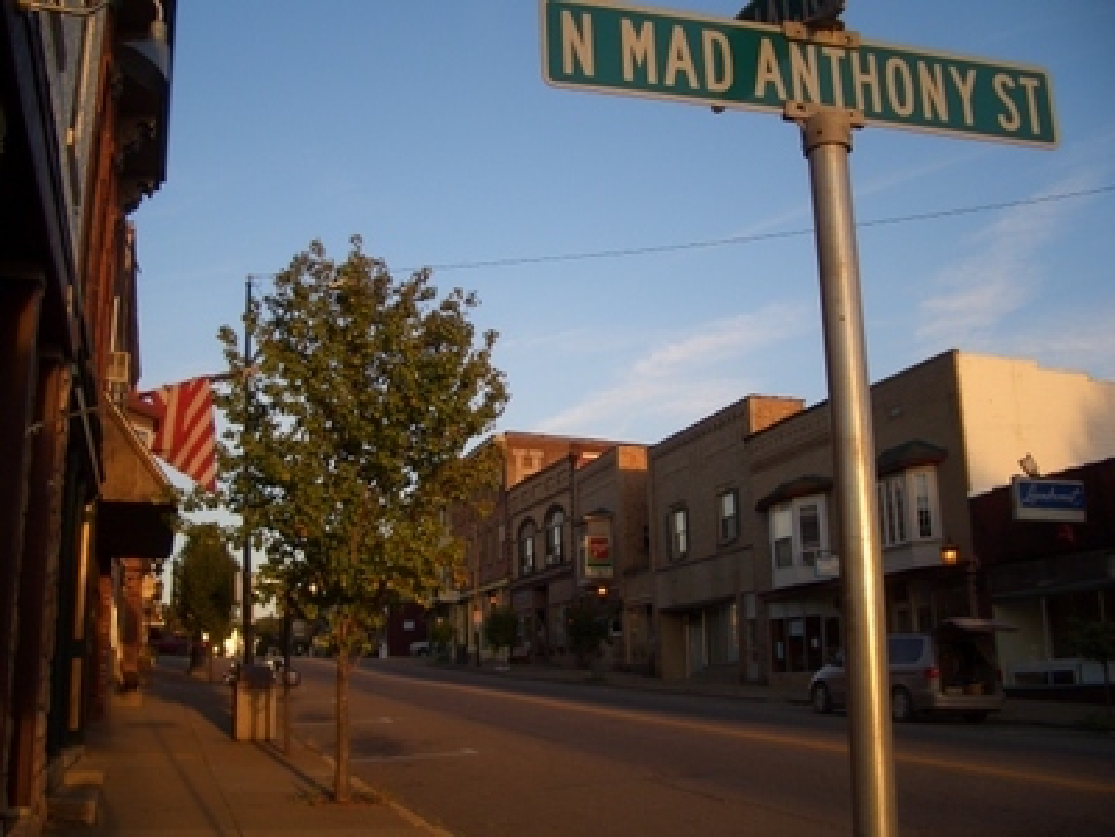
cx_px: 558
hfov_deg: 52.6
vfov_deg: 40.7
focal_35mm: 35
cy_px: 418
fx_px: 1127
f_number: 2.6
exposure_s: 1/320
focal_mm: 5.8
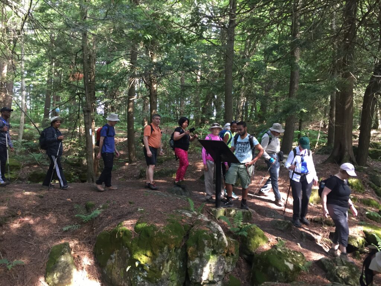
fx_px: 319
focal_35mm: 29
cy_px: 143
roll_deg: -1.7
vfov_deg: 48.2
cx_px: 190
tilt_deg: -1.3
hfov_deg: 61.7
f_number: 2.2
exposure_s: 1/30
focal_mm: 4.15
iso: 80
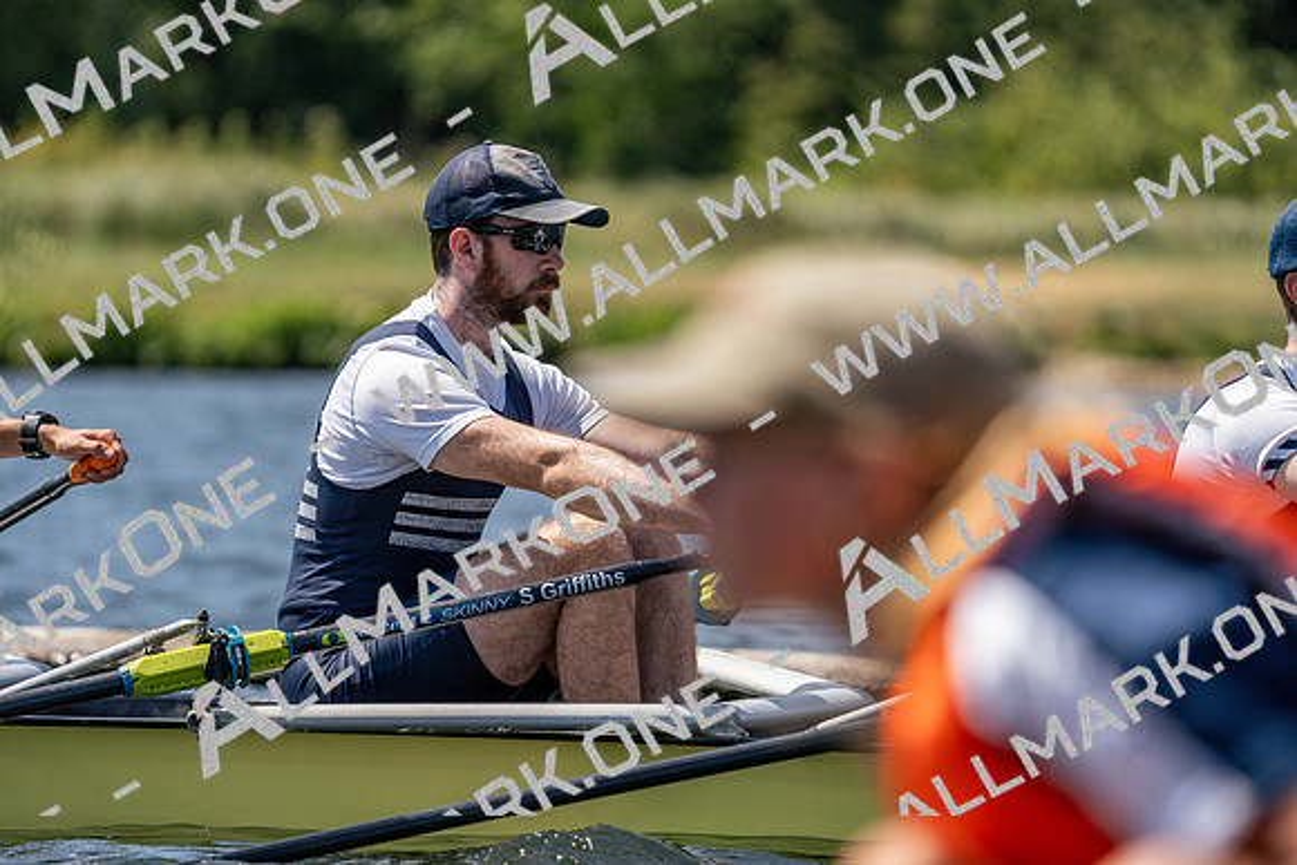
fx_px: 14089
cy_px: 432
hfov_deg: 5.3
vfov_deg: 3.5
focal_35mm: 391
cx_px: 648
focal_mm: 391
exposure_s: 1/2000
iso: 320
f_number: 6.3
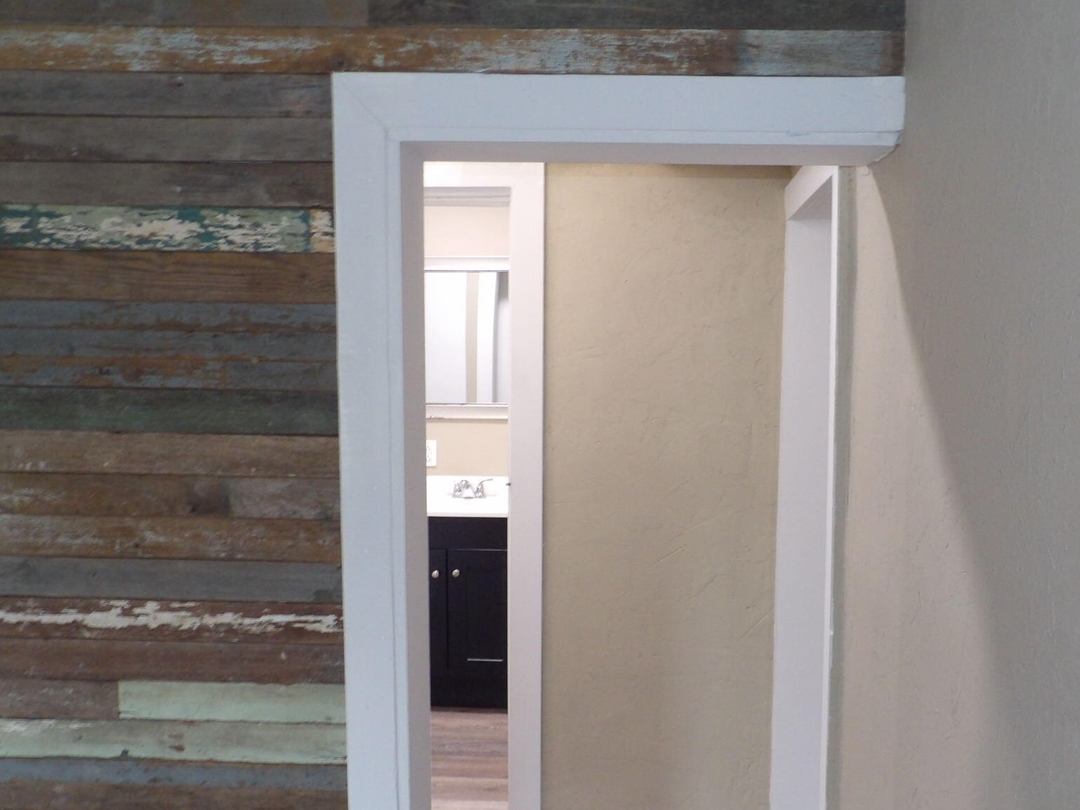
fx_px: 998
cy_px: 471
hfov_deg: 56.6
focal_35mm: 32
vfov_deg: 44.0
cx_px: 624
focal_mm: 4.3
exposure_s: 1/17
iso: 313
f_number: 3.2
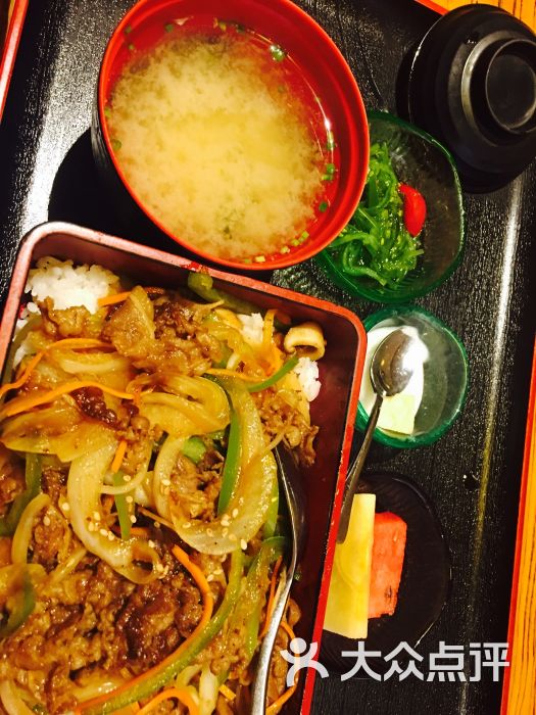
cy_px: 358
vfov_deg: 61.7
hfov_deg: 48.2
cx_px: 268
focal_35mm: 29
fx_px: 599
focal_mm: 4.15
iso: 100
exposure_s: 1/8
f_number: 2.2
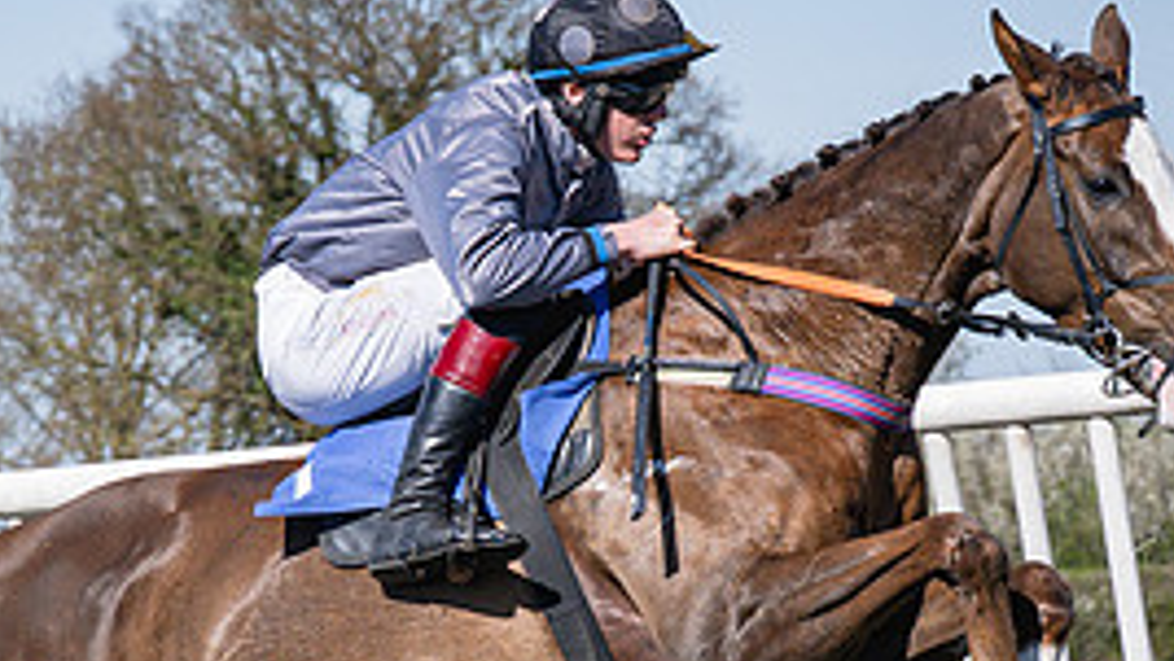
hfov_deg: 5.9
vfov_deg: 3.3
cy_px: 473
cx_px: 487
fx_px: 11398
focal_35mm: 366
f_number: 5
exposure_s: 1/1600
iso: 200
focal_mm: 70
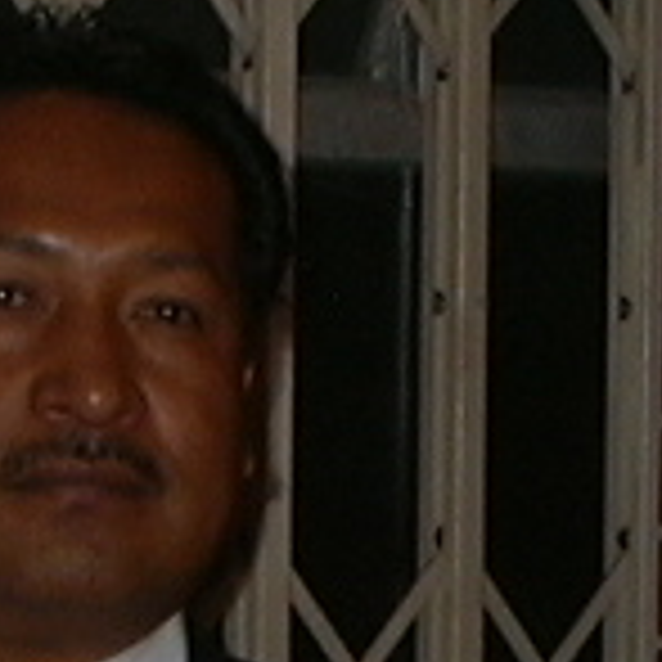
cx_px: 387
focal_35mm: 265
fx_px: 5734
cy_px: 793
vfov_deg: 6.6
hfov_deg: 6.6
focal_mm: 6.59
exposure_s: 1/64.1
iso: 100
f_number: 3.07
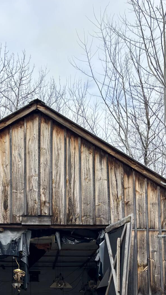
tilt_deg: +6.5
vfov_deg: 36.0
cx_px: 42
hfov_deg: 22.0
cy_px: 269
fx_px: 423
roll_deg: -0.3
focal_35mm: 54
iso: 50
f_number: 1.6
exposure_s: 1/1295
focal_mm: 5.96
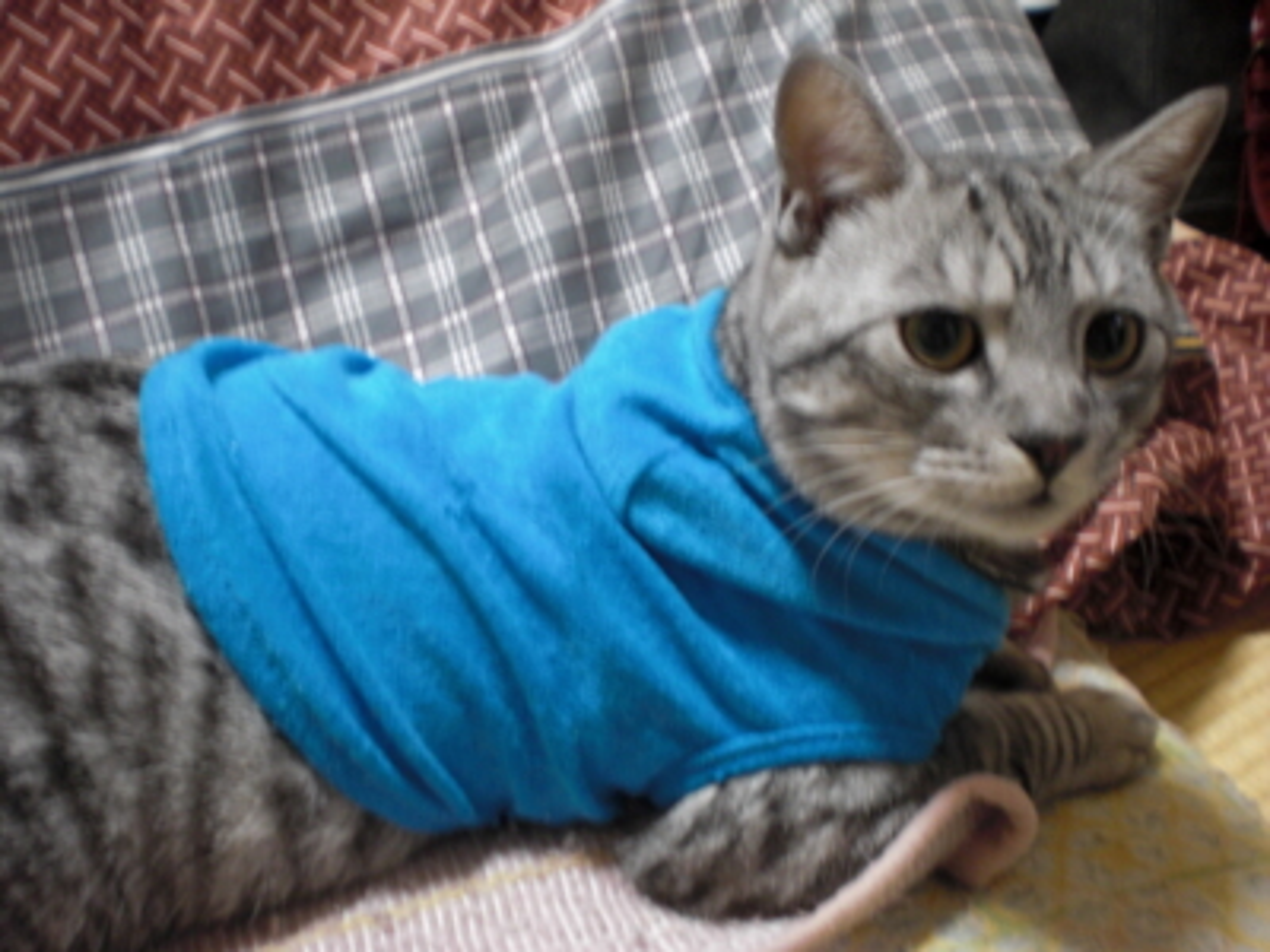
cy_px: 476
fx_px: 1394
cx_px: 635
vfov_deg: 37.7
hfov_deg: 49.0
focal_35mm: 38
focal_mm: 6.3
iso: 200
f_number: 3.1
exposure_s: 1/5
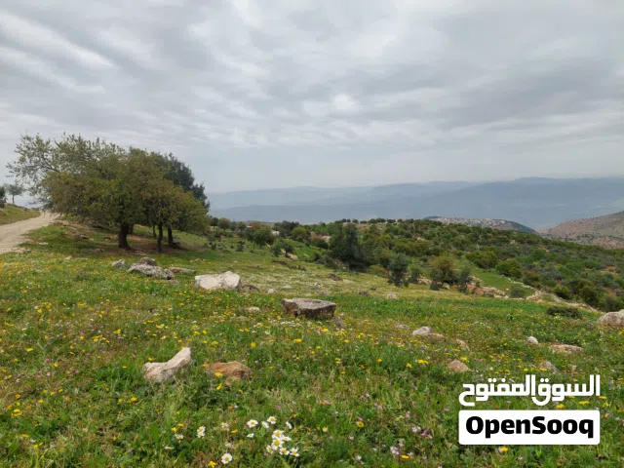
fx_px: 433
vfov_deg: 56.8
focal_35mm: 24
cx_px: 312
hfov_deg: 71.6
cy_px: 234
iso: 40
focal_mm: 5.23
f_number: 1.8
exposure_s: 1/1549
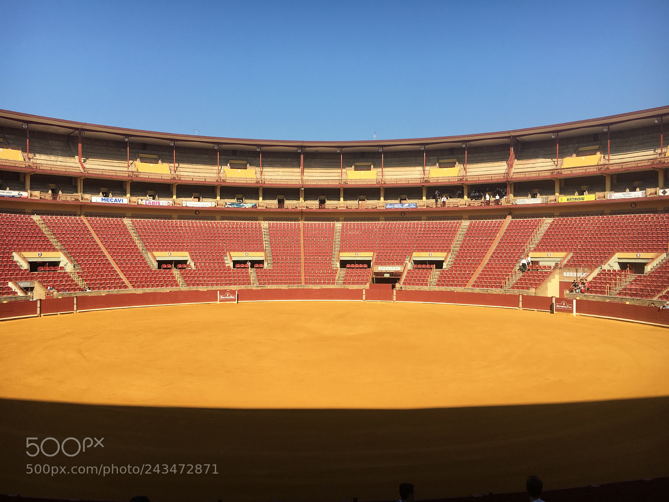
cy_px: 251
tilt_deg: -0.2
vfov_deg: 48.2
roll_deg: -0.1
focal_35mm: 29
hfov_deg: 61.7
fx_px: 560
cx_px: 334
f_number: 2.2
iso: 25
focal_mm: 4.15
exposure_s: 1/1508
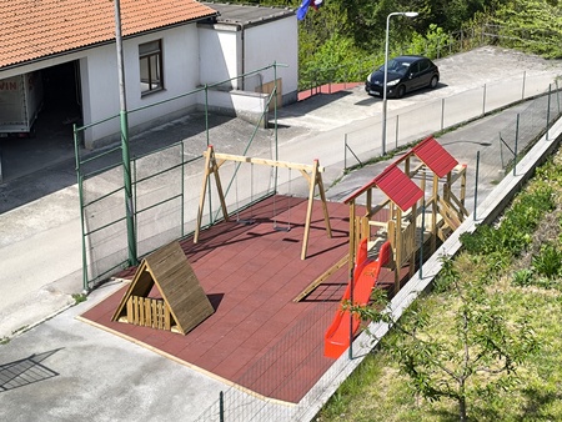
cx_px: 281
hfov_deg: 29.8
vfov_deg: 22.6
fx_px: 1056
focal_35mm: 65
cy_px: 211
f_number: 1.65
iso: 50
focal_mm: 6.14
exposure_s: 1/805
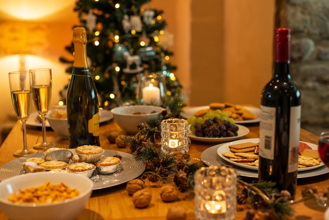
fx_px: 457
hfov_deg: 39.6
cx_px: 164
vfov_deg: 27.0
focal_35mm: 50
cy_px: 110
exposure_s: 1/50
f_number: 3.2
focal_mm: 50
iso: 400
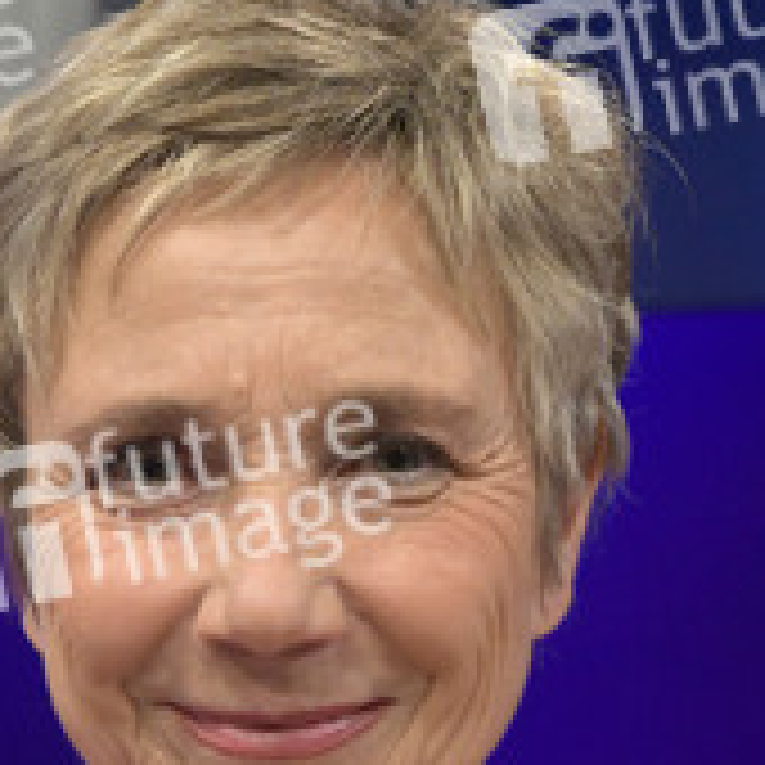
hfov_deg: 14.1
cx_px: 292
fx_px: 3100
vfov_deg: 13.9
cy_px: 734
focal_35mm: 124
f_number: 7.1
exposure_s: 1/320
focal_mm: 62
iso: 2000
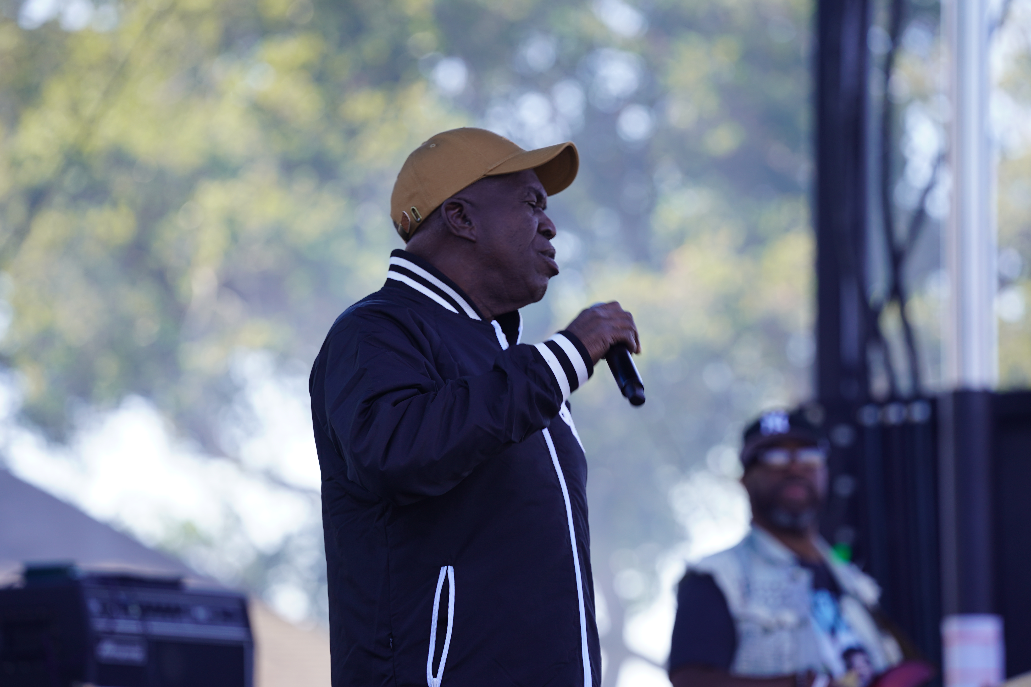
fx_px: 5727
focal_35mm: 200
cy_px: 344
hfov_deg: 10.3
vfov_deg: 6.9
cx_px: 516
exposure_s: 1/250
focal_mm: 200
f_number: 4
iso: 125
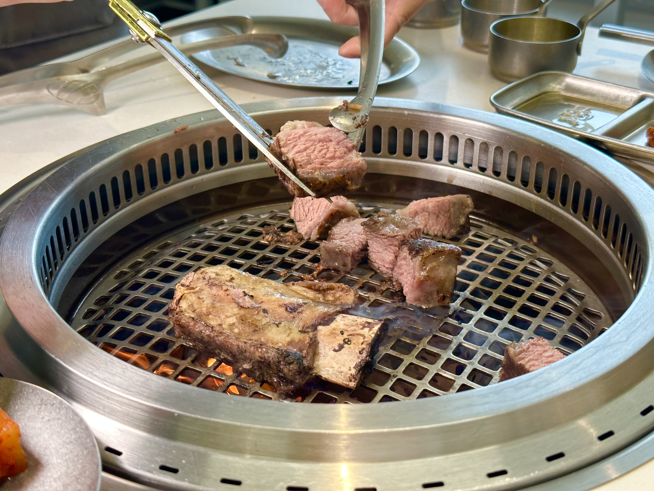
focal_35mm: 48
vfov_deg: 30.3
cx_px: 327
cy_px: 246
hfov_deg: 39.7
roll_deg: +0.3
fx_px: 907
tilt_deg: -30.0
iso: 80
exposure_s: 1/90
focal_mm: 6.86
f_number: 1.78
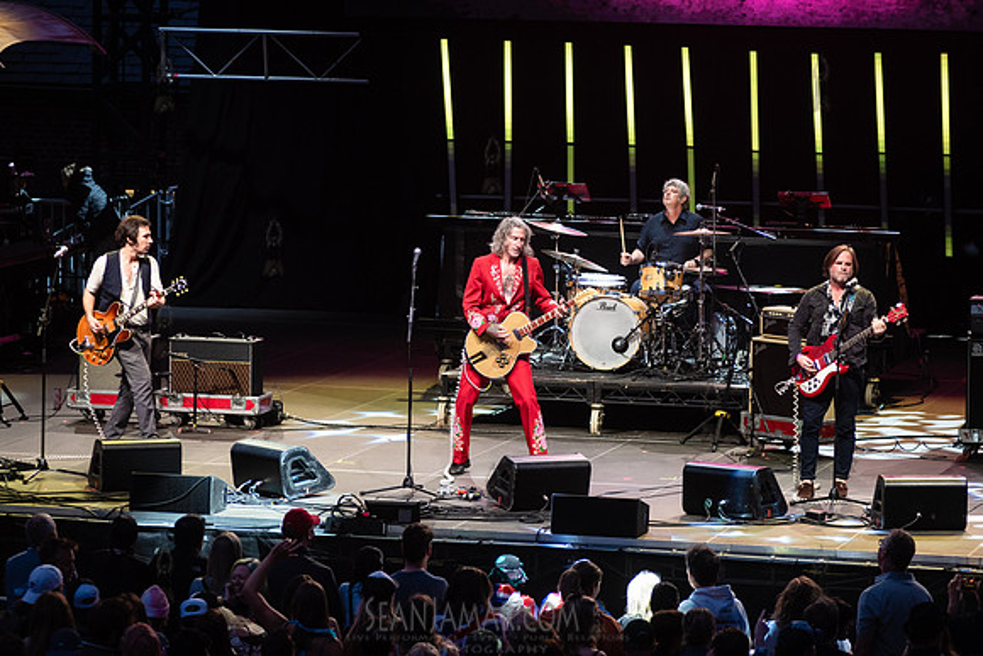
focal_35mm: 163
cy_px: 306
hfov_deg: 12.6
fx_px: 4441
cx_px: 485
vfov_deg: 8.4
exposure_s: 1/320
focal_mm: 145
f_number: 3.2
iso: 1600
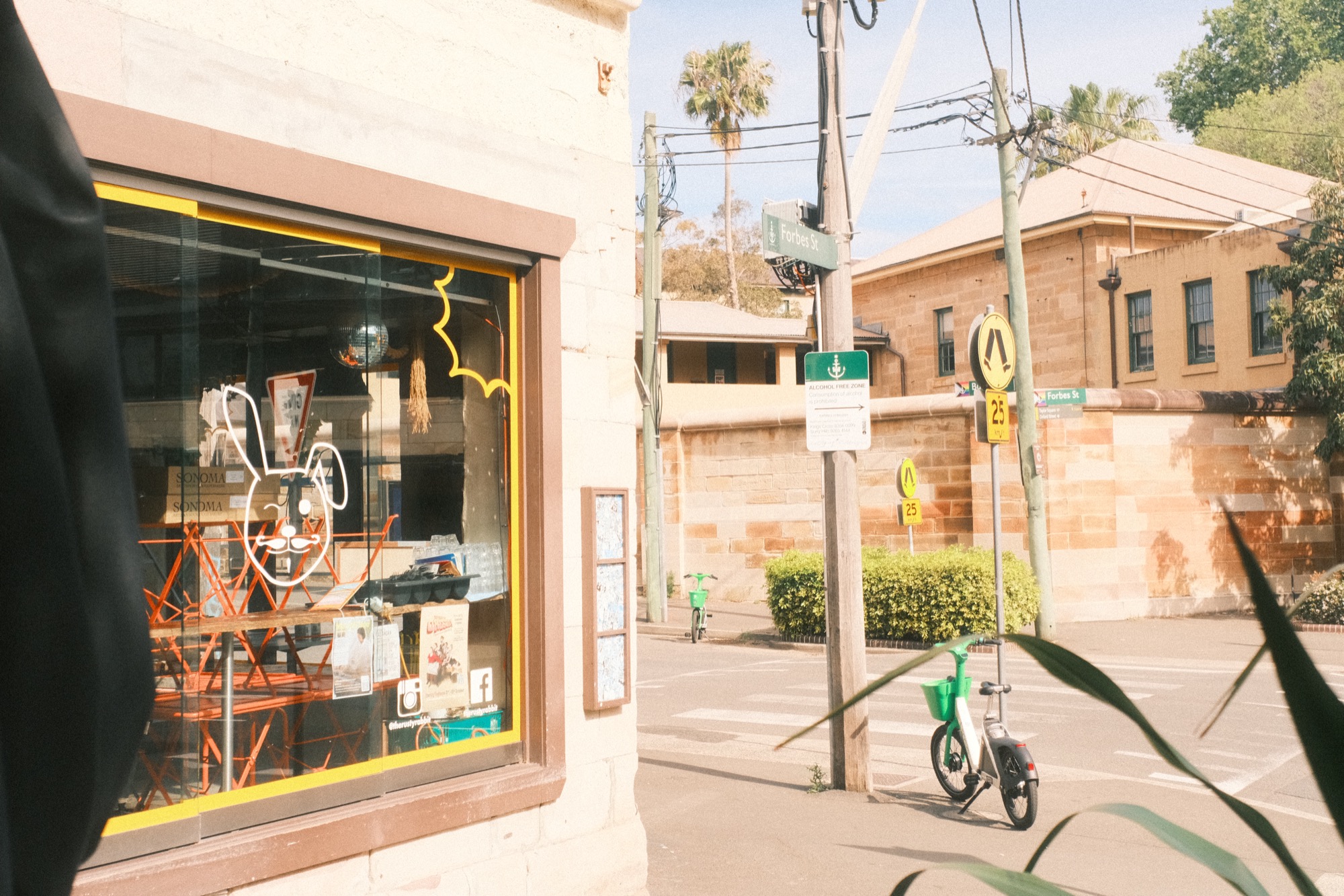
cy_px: 448
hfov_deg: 46.4
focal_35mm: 42
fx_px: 1568
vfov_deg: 31.9
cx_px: 672
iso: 2000
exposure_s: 1/4000
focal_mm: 28
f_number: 4.5
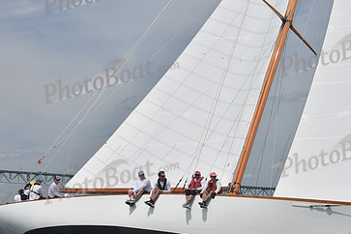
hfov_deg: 18.2
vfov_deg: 12.2
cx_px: 230
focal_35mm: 112
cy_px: 116
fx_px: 1092
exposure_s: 1/800
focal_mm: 70
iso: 320
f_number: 9
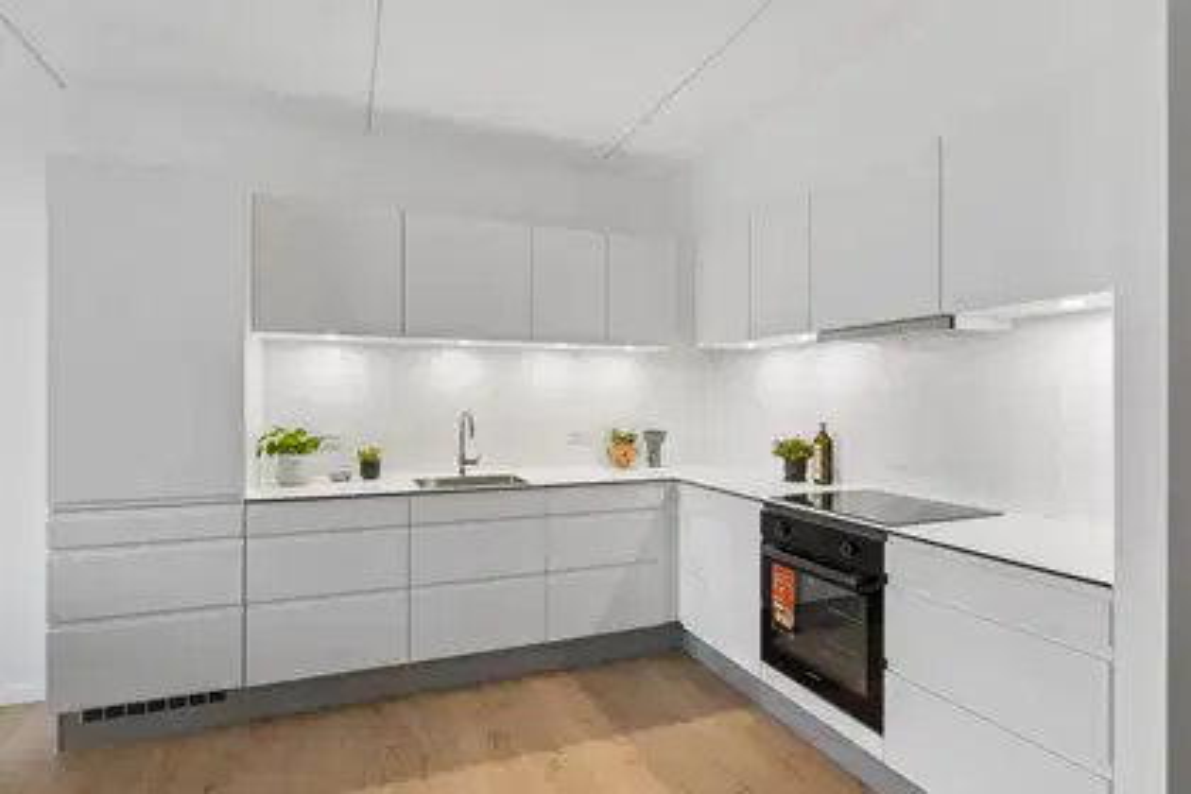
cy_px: 397
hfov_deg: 85.4
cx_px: 596
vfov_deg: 63.2
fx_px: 645
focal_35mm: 20
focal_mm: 13
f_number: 8
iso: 200
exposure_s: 1/25
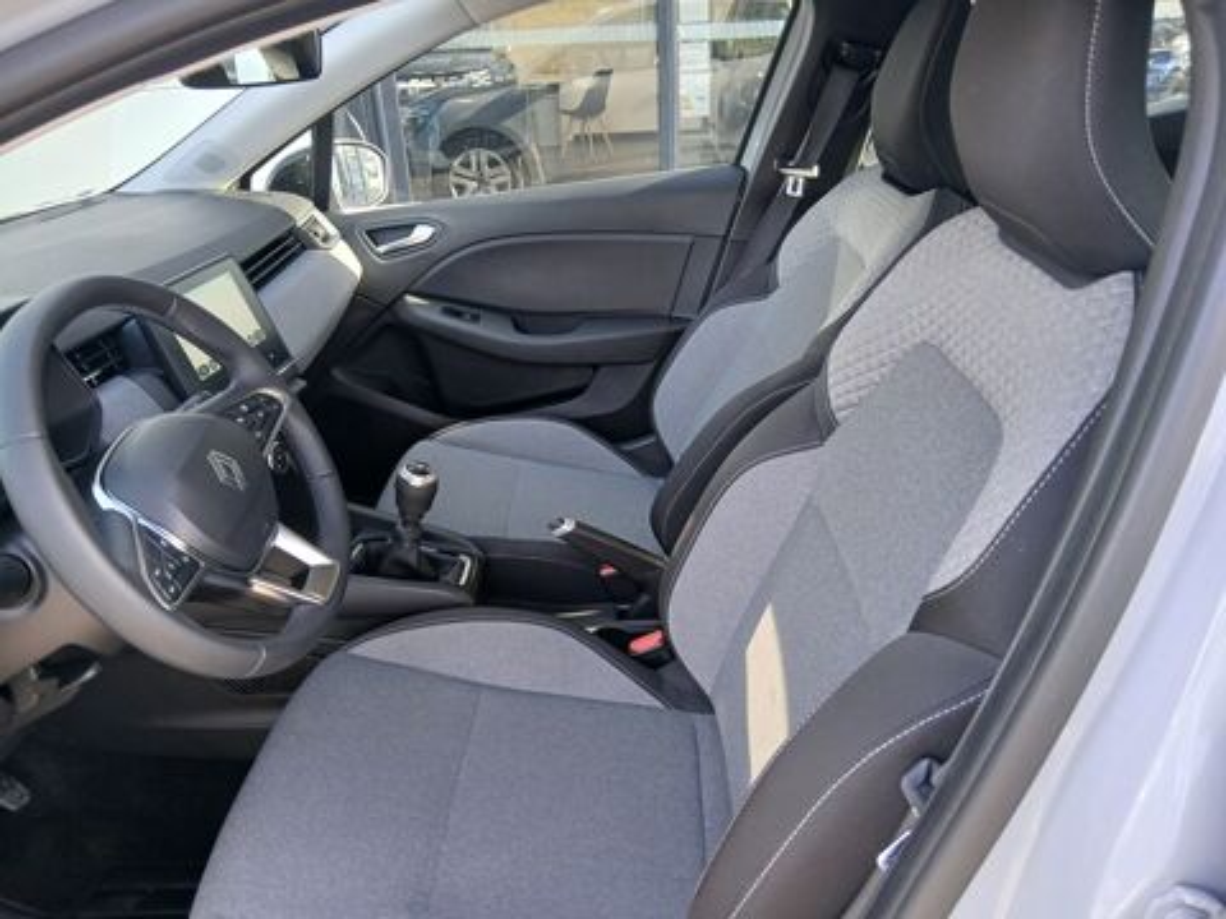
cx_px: 613
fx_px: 921
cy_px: 460
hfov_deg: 67.3
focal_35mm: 26
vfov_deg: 53.1
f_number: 1.8
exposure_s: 1/50
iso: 80
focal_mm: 3.98
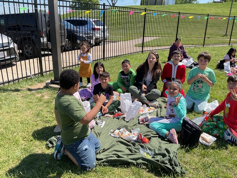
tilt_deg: -17.9
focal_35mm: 29
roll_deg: -2.0
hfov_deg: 61.7
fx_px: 199
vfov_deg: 48.2
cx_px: 118
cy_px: 89
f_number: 1.8
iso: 16
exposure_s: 1/1168
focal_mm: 3
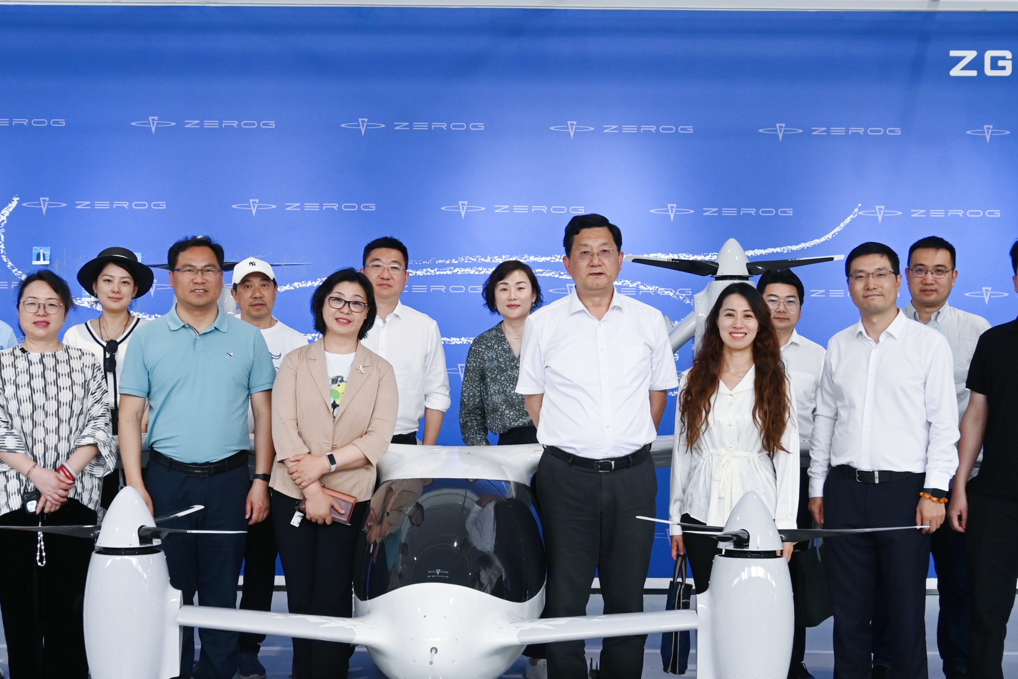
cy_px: 354
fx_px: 1554
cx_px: 482
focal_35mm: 55
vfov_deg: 24.6
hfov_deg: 36.3
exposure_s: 1/160
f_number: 3.8
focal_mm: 19
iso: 400
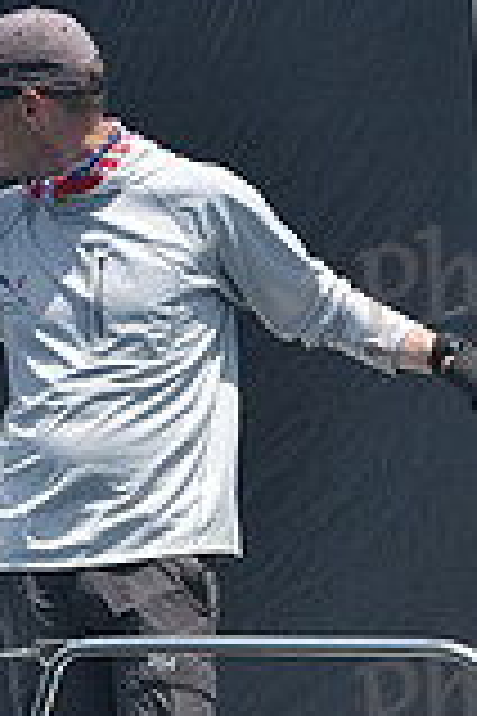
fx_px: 9758
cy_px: 937
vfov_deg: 4.2
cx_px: 124
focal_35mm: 491
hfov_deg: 2.8
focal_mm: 135
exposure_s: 1/1250
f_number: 8
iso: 320
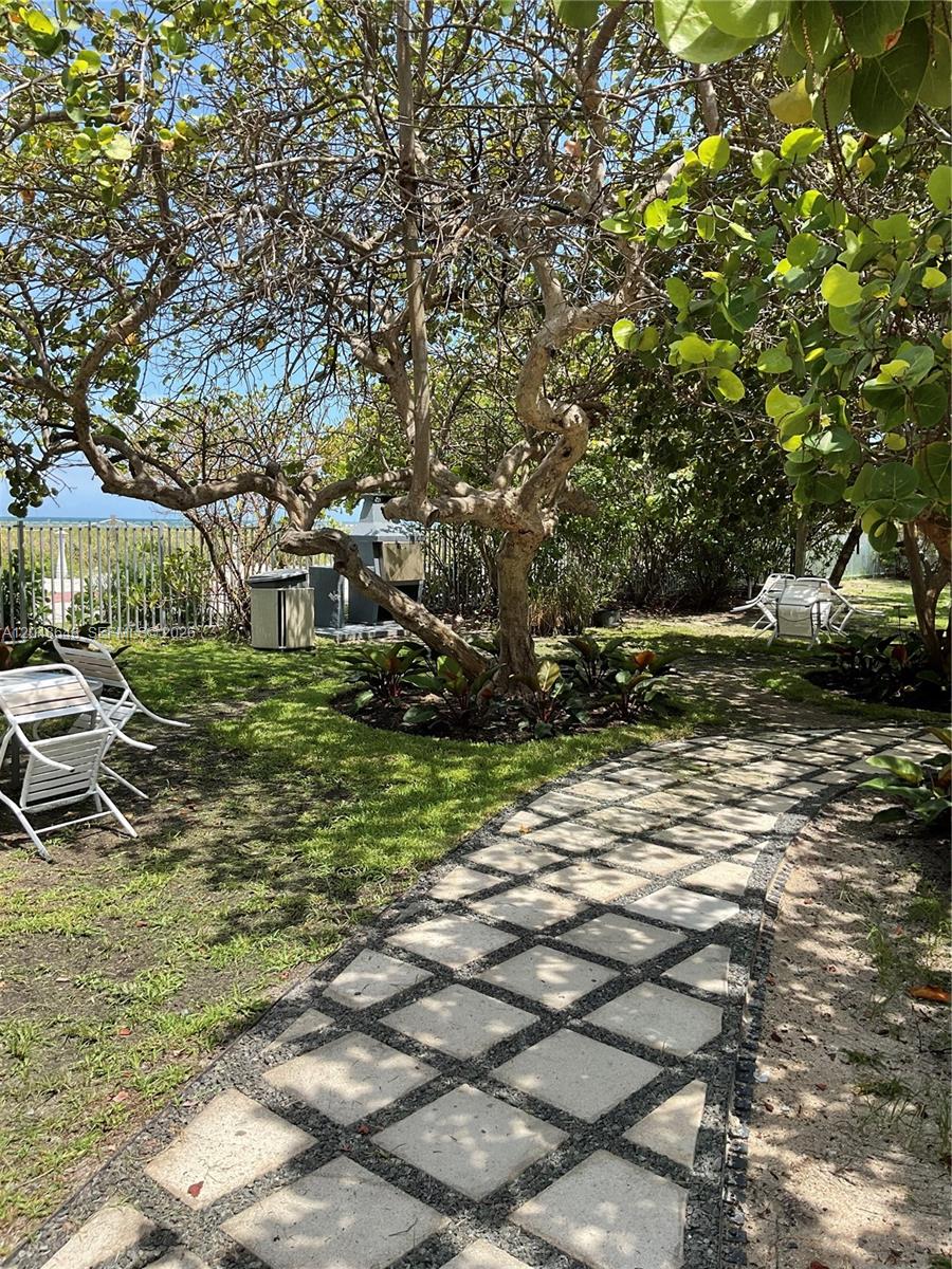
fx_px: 1063
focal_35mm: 29
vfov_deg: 61.7
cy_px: 634
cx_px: 476
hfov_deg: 48.2
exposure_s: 1/749
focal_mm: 3
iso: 16
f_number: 1.8
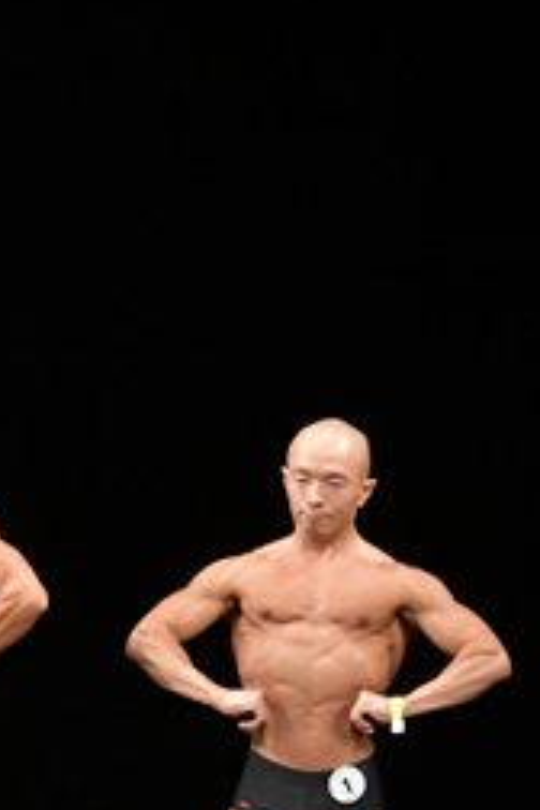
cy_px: 652
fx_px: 10372
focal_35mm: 461
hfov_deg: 3.0
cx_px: -519
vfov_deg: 4.5
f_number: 5.6
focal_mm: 100
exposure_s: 1/400
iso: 3200
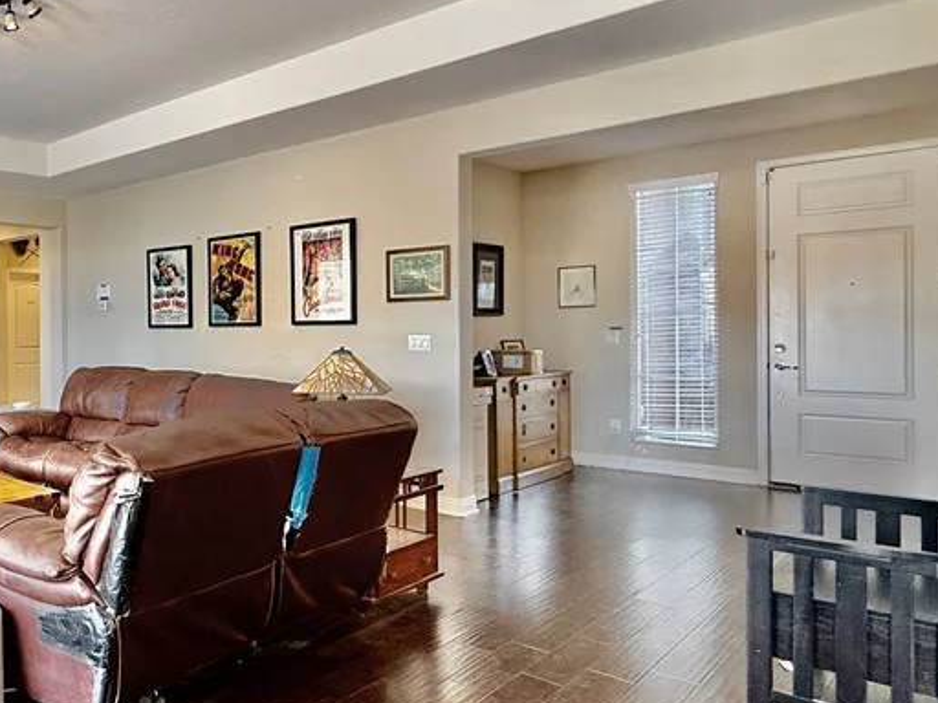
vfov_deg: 49.7
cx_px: 71
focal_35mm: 28
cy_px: 333
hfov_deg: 54.2
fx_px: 759
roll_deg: +0.9
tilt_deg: +0.0
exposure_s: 1/60
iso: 200
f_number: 2.2
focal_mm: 2.22
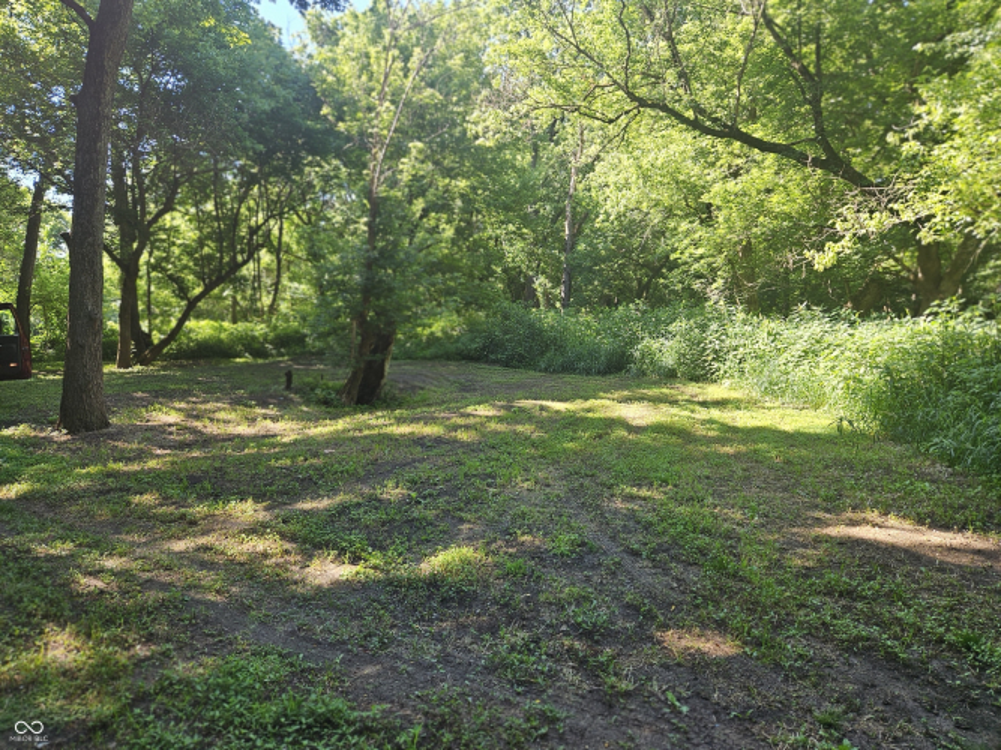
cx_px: 500
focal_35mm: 23
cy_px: 375
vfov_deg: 58.9
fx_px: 665
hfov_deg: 73.9
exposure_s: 1/142
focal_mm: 5.4
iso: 25
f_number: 1.8
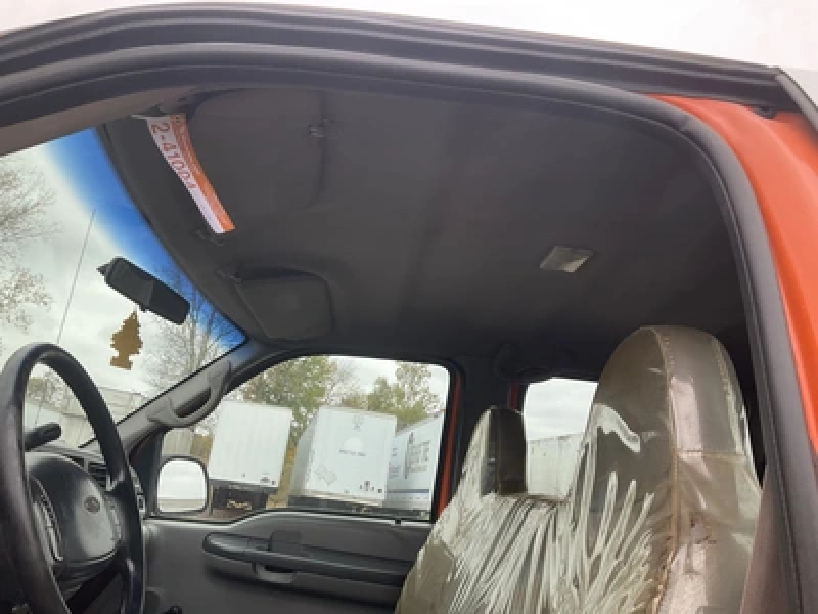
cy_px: 307
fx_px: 685
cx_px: 409
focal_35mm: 29
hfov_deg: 61.7
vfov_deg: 48.2
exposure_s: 1/139
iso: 20
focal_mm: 3
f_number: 1.8
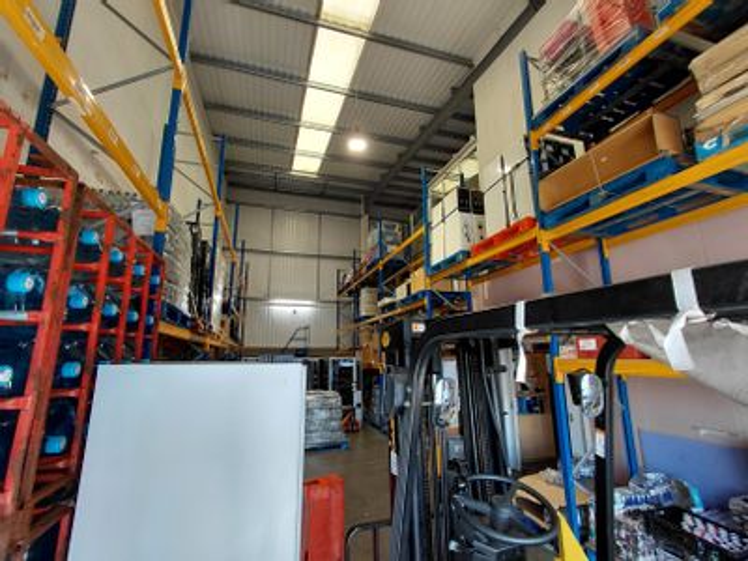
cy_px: 280
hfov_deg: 94.5
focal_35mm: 16
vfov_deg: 78.1
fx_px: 346
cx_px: 374
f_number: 2.2
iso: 64
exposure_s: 1/100
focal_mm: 1.64
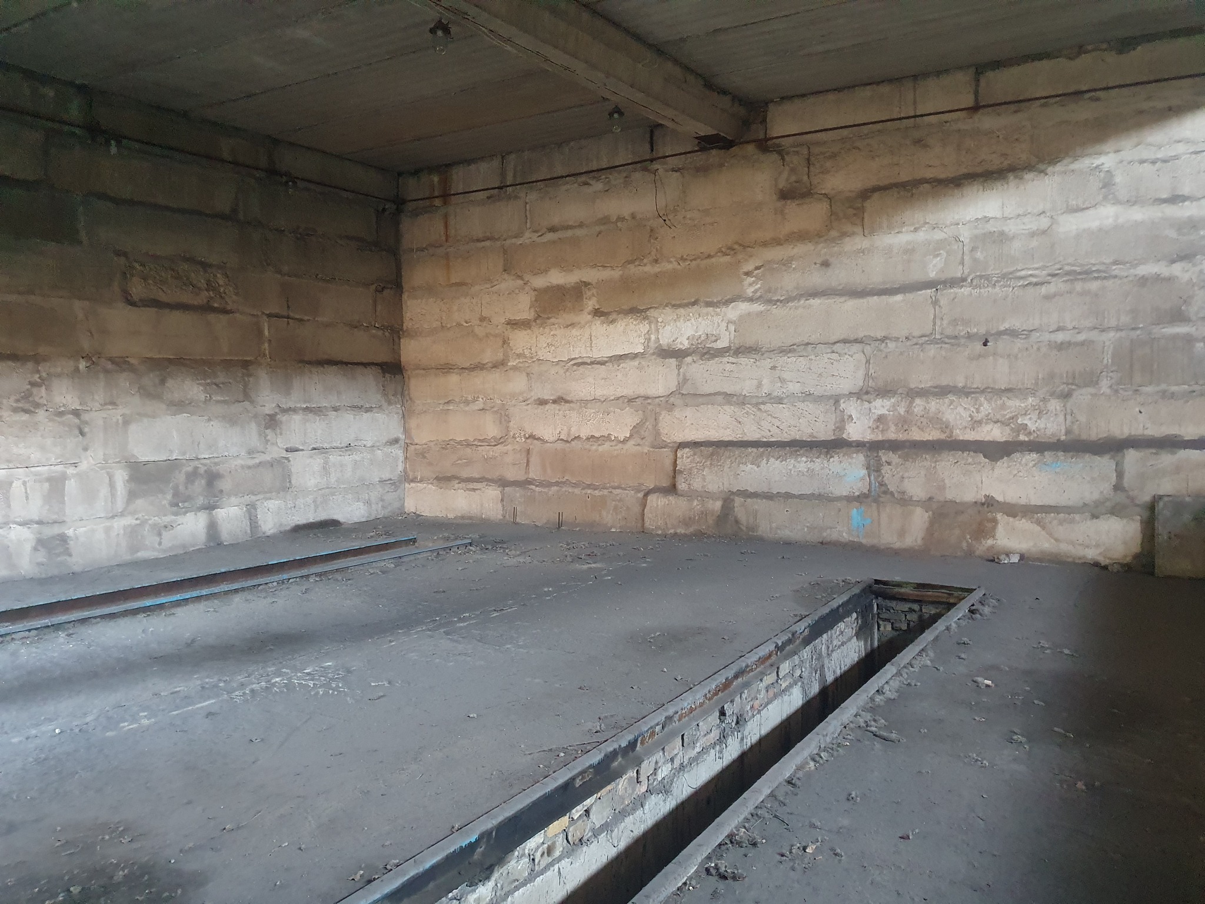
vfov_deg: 53.1
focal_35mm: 26
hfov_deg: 67.3
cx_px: 602
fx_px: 905
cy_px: 452
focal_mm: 4.32
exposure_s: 1/33
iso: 500
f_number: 1.5
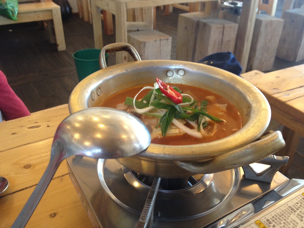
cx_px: 152
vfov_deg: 40.7
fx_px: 307
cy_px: 114
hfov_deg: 52.6
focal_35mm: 35
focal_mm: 4.28
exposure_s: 1/20
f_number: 2.4
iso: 125
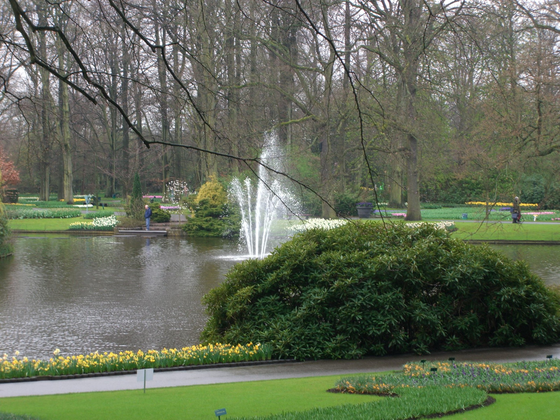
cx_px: 280
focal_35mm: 95
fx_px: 1537
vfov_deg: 15.6
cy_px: 210
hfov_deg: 20.7
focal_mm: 19.7
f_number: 4.8
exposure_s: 1/80
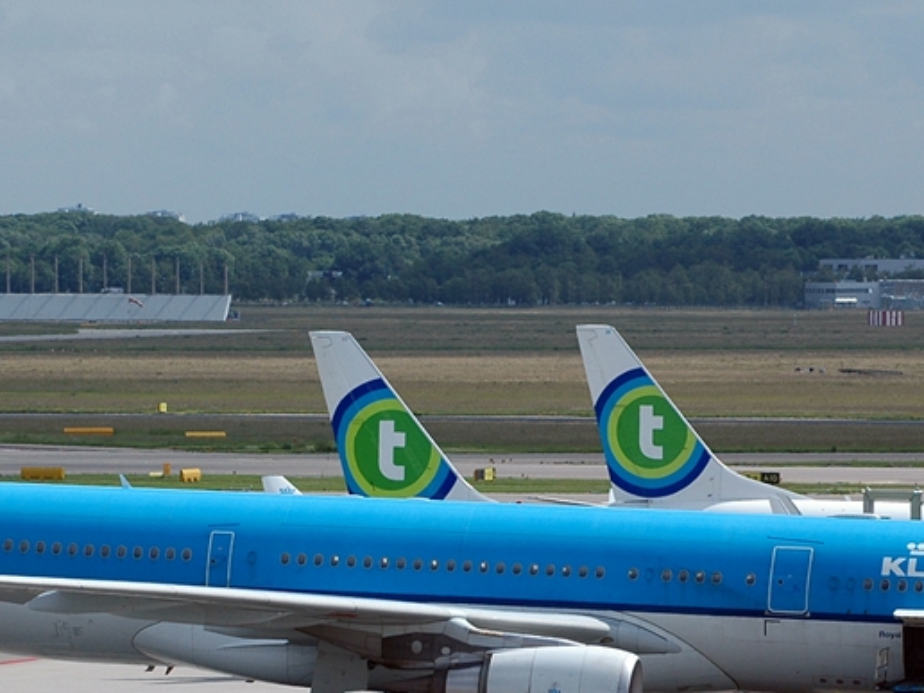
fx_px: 8862
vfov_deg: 4.5
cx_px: 360
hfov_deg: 6.0
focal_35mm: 332
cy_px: 574
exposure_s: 1/1000
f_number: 8
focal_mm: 116
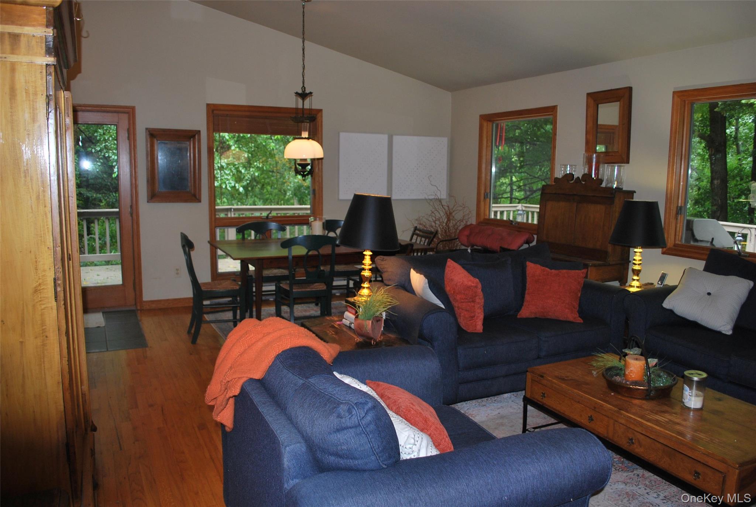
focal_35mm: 27
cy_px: 254
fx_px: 568
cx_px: 378
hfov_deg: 67.3
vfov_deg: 48.1
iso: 200
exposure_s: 1/60
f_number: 3.5
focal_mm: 18
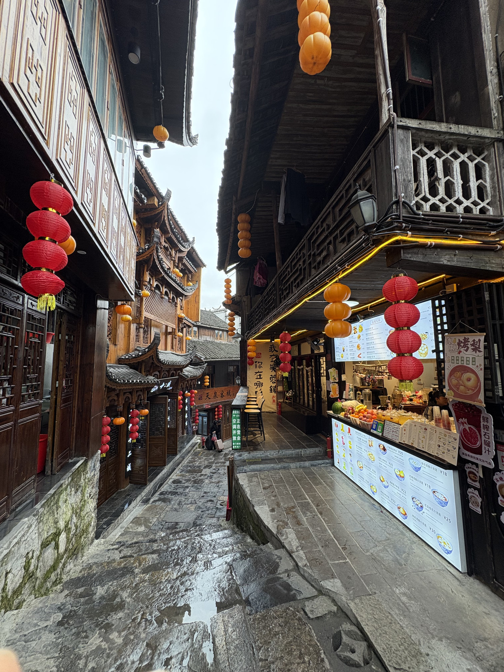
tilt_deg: +6.7
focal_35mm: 14
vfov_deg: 102.1
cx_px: 252
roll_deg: +0.2
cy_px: 336
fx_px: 272
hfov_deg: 85.7
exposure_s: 1/100
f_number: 2.2
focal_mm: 2.22
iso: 200
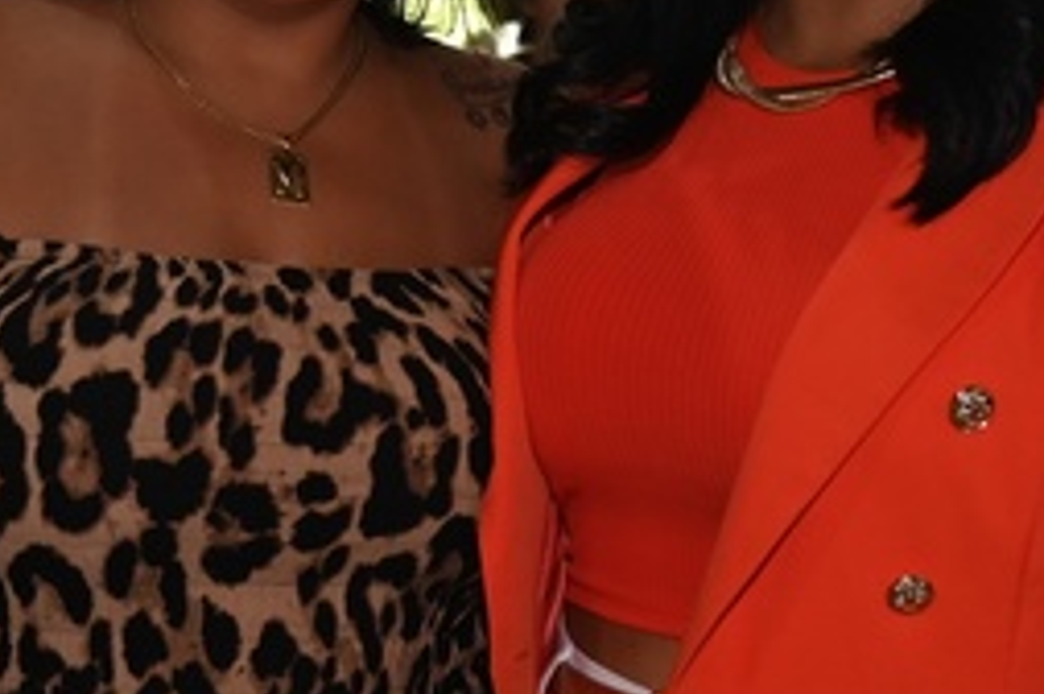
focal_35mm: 128
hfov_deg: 16.0
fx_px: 3707
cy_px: 456
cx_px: 483
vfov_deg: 10.7
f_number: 4
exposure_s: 1/60
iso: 400
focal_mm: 36
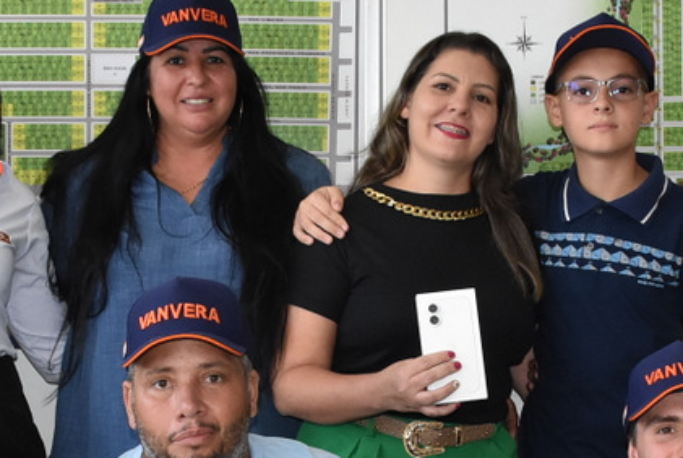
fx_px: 2178
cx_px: 334
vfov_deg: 11.9
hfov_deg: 17.8
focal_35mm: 115
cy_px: 439
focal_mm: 23
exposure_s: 1/250
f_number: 5.6
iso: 1600
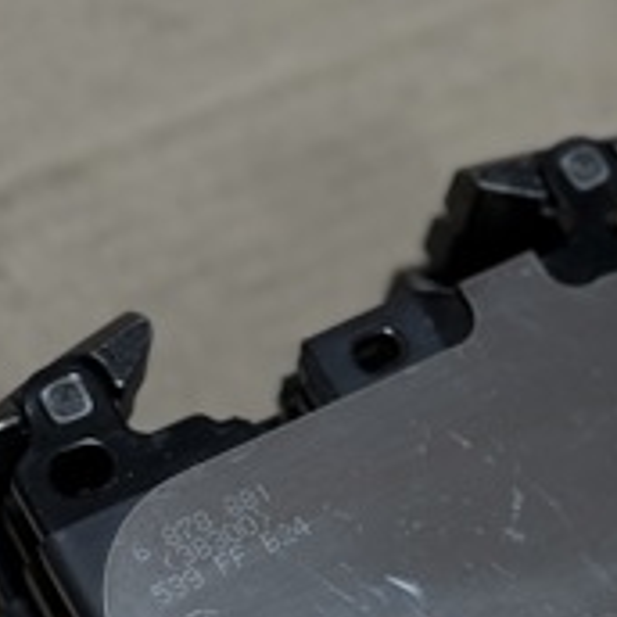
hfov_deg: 14.7
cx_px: 475
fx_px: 2380
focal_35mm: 118
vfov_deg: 14.6
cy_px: 563
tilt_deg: -66.7
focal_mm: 6.76
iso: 160
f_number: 1.78
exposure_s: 1/100
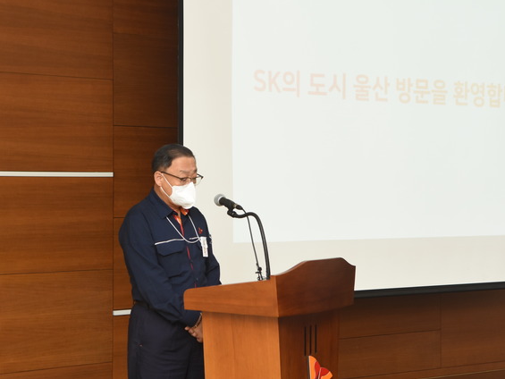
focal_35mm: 74
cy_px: 189
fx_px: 1073
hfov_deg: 26.5
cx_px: 229
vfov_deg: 20.0
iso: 1000
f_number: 4.5
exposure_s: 1/80
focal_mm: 45
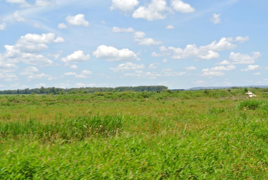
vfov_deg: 18.5
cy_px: 90
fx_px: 552
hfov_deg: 27.3
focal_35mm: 74
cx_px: 134
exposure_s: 1/500
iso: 100
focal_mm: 27.5
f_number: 5.6
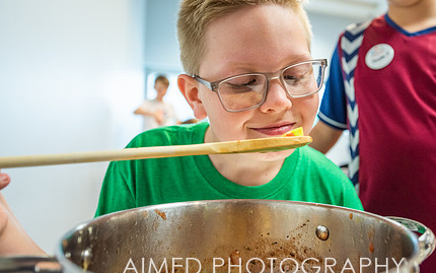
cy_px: 90
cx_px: 265
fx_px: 392
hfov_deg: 57.6
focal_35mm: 33
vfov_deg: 37.9
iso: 800
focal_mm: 24
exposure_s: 1/200
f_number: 2.8
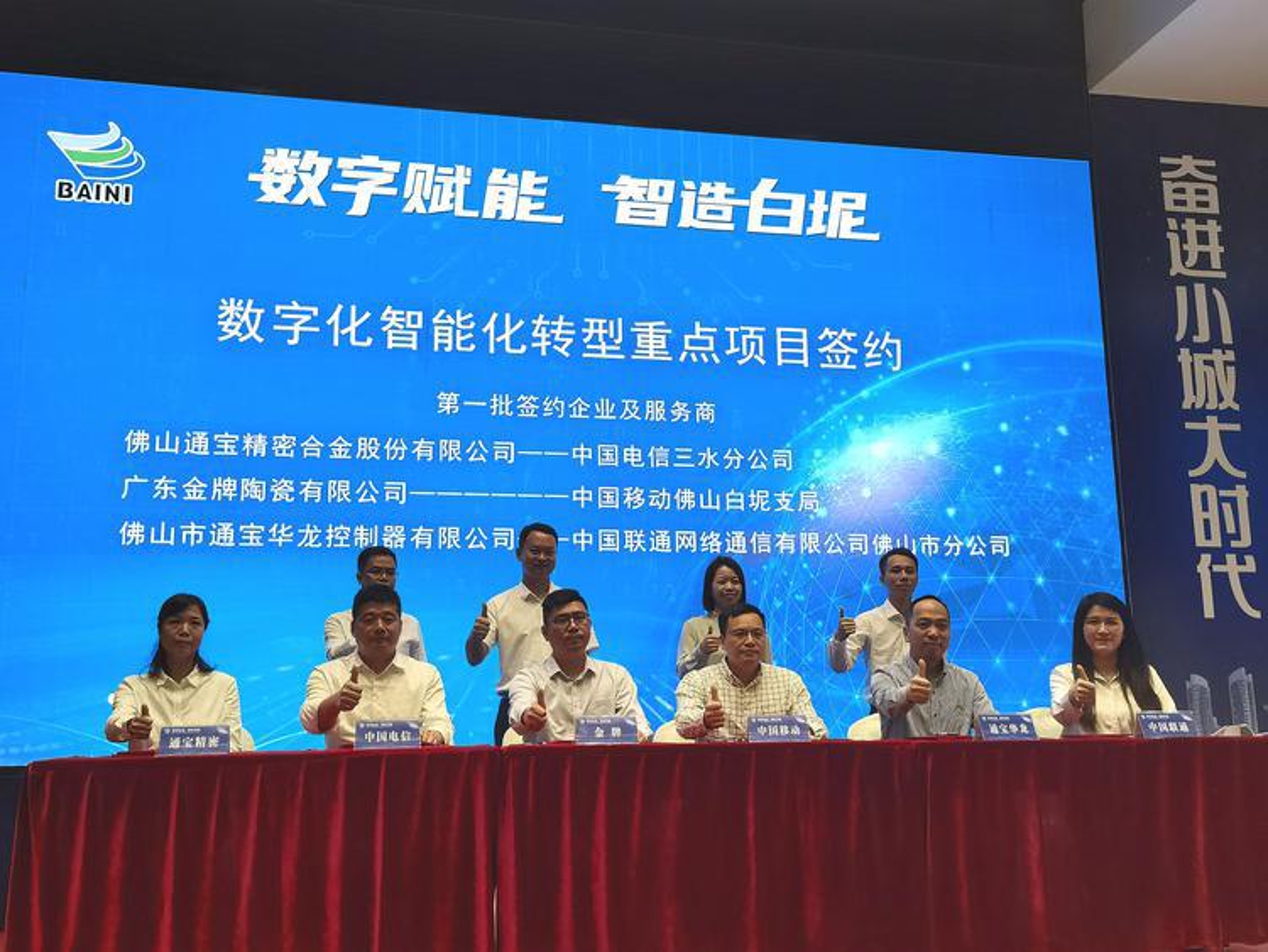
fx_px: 1356
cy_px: 476
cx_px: 634
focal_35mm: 37
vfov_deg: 38.7
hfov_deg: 50.1
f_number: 1.9
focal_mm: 5.58
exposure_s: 1/120
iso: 125
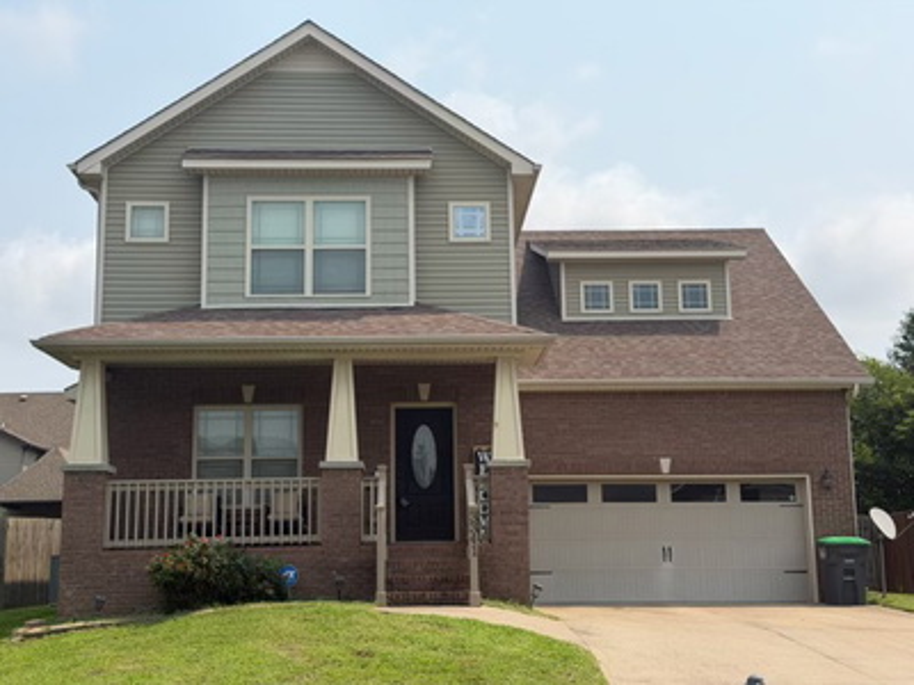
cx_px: 457
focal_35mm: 48
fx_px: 1267
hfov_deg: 39.7
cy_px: 342
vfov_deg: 30.3
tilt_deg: +9.9
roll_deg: +1.1
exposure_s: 1/6024
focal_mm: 6.76
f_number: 1.78
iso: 64
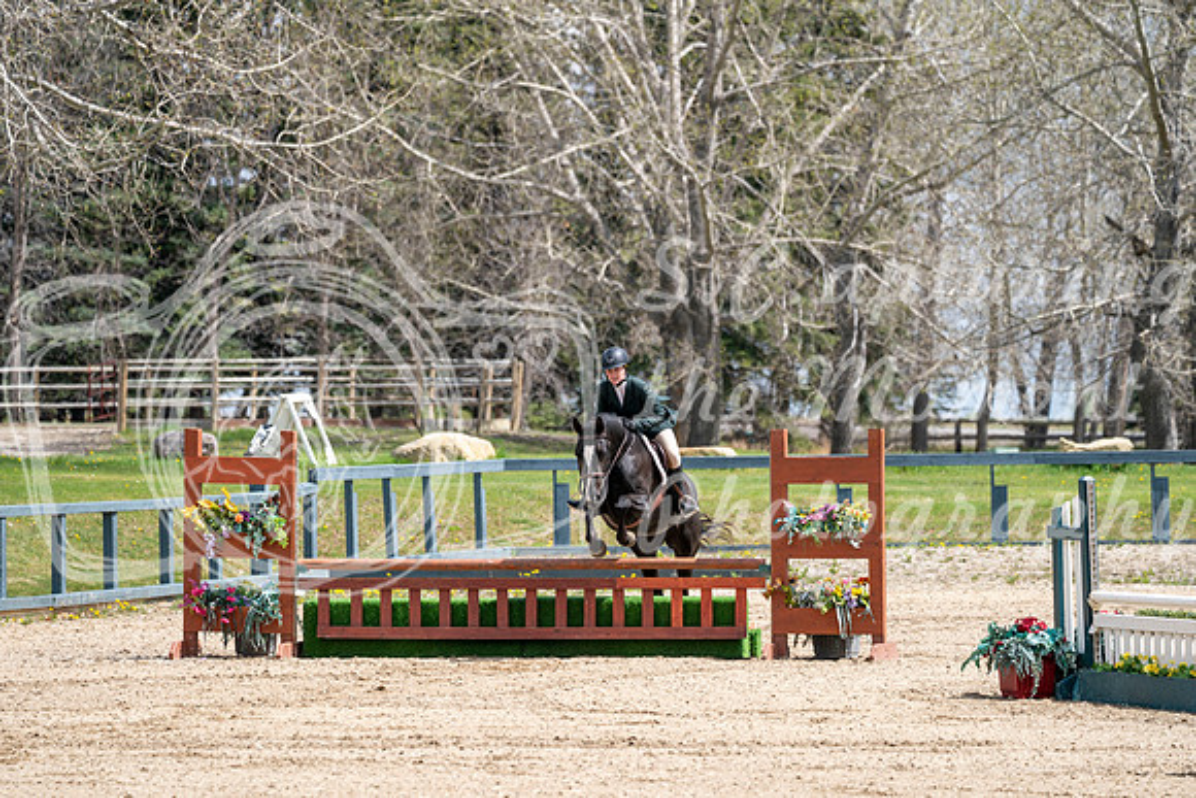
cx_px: 598
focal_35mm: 244
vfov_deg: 5.6
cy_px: 399
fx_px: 8108
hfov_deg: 8.4
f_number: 5.6
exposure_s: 1/400
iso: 100
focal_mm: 244
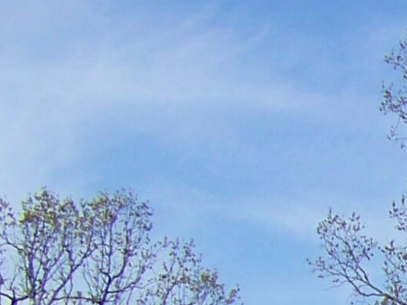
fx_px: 2433
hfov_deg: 8.4
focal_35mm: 207
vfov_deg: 7.0
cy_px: 543
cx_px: 1116
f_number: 2.8
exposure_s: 1/1000
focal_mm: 5.85
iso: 64
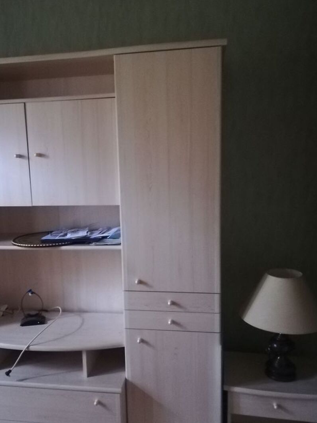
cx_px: 135
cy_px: 227
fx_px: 415
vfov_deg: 53.9
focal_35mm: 34
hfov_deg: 41.7
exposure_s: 1/16.7
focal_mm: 3.81
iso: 1250
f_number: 2.2
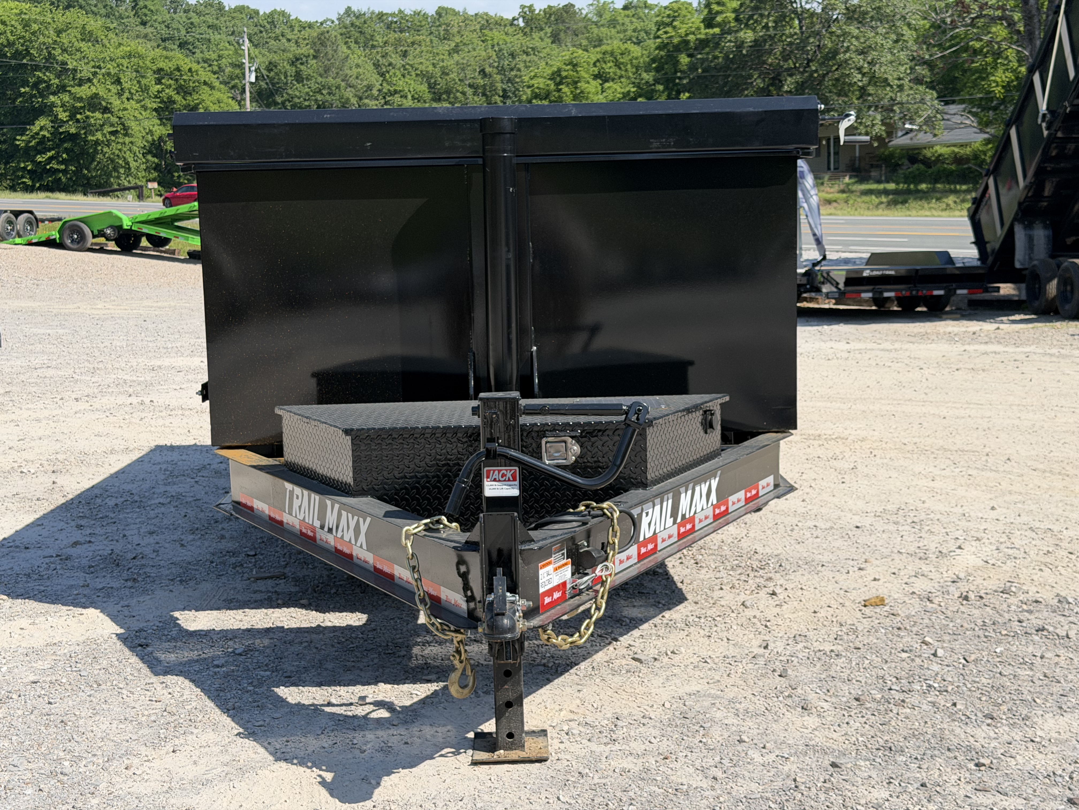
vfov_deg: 30.3
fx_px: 1496
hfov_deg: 39.7
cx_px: 540
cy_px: 405
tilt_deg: -7.1
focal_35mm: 48
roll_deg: +2.8
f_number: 1.78
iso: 64
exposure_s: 1/4329
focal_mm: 6.76
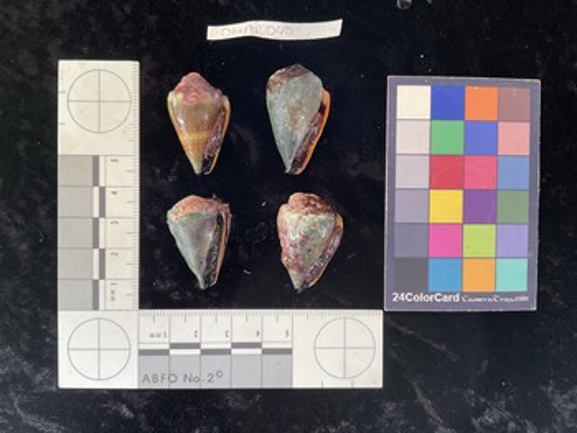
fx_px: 484
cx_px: 288
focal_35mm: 29
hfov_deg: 61.6
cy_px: 216
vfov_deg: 48.3
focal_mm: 3
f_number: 1.8
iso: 40
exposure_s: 1/60
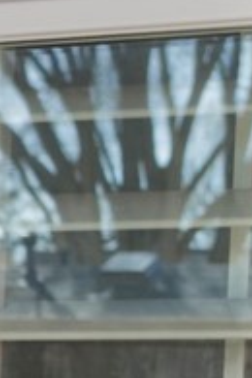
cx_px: -1199
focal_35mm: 311
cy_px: 677
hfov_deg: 3.8
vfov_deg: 6.5
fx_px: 3265
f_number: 3.2
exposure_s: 1/100
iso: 100
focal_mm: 28
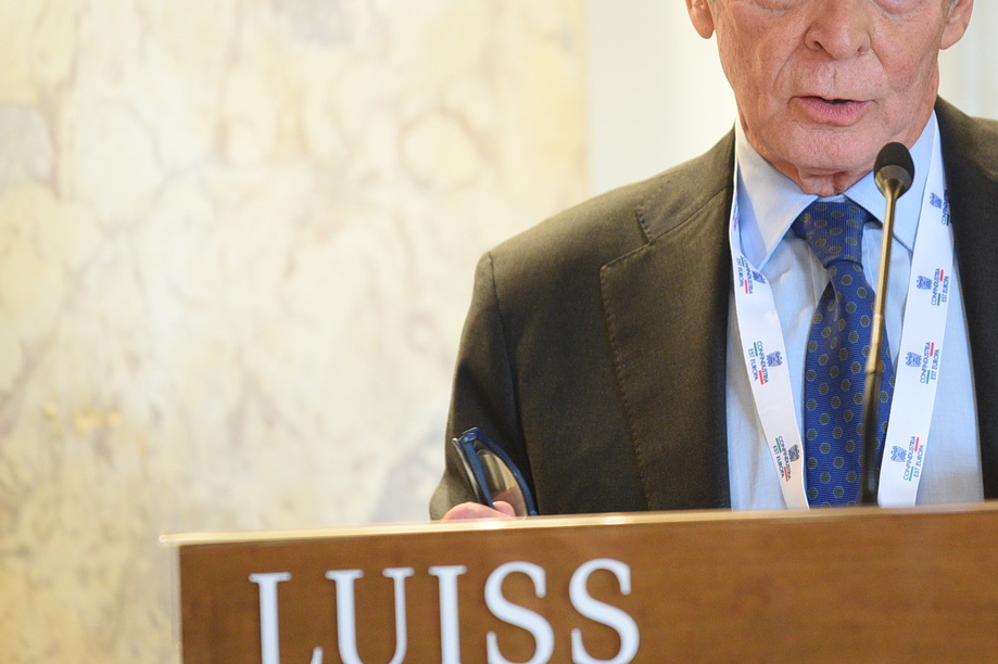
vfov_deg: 4.5
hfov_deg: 6.8
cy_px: 213
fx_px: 8396
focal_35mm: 303
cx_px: 697
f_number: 4
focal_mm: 185
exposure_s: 1/200
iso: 4000
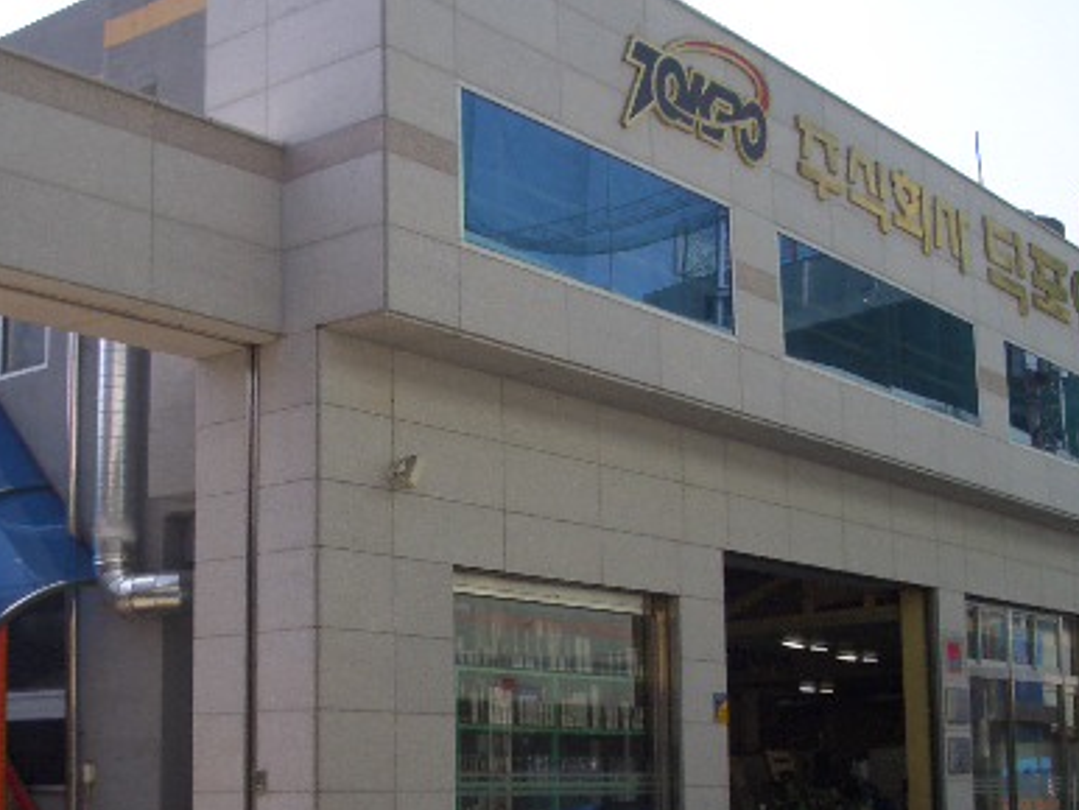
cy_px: 489
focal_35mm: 58
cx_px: 417
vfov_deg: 25.2
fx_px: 1809
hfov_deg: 33.1
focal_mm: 5.8
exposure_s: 1/320
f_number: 4.3
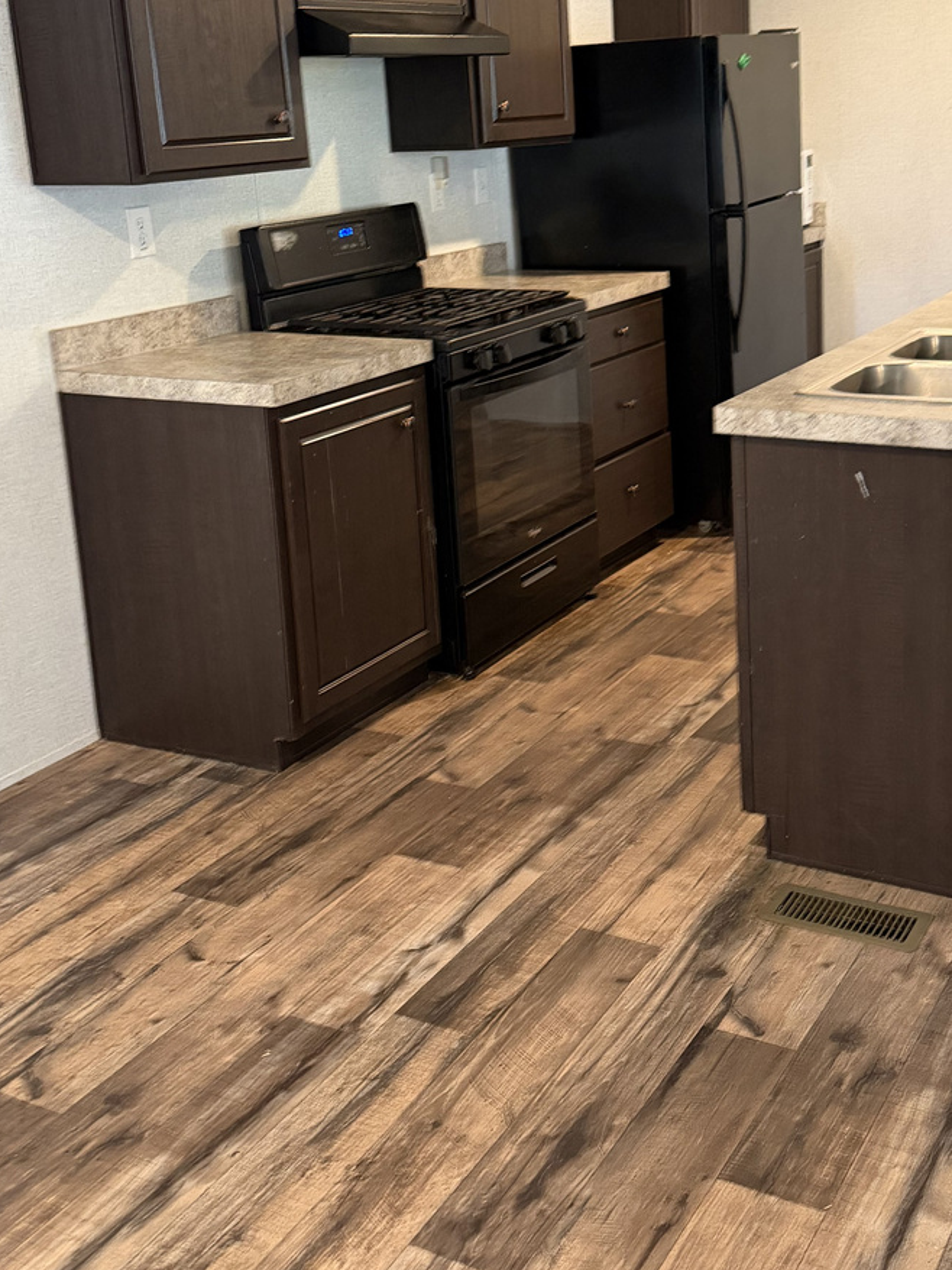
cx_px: 618
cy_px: 451
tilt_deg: -15.7
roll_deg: +2.9
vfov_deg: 44.3
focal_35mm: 42
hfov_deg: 34.1
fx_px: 1541
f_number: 1.78
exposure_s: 1/60
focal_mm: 6.76
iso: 640
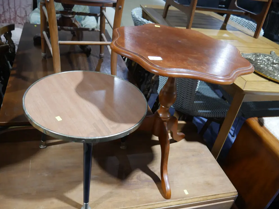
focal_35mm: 29
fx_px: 234
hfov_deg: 61.7
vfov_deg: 48.2
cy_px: 105
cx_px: 137
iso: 640
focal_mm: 14
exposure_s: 1/60
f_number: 3.5
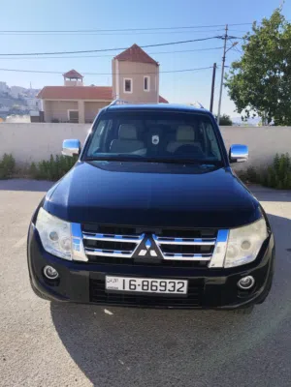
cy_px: 194
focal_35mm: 26
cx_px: 146
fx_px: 291
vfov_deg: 67.3
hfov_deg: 53.1
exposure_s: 1/1246
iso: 100
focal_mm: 6.24
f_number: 1.8
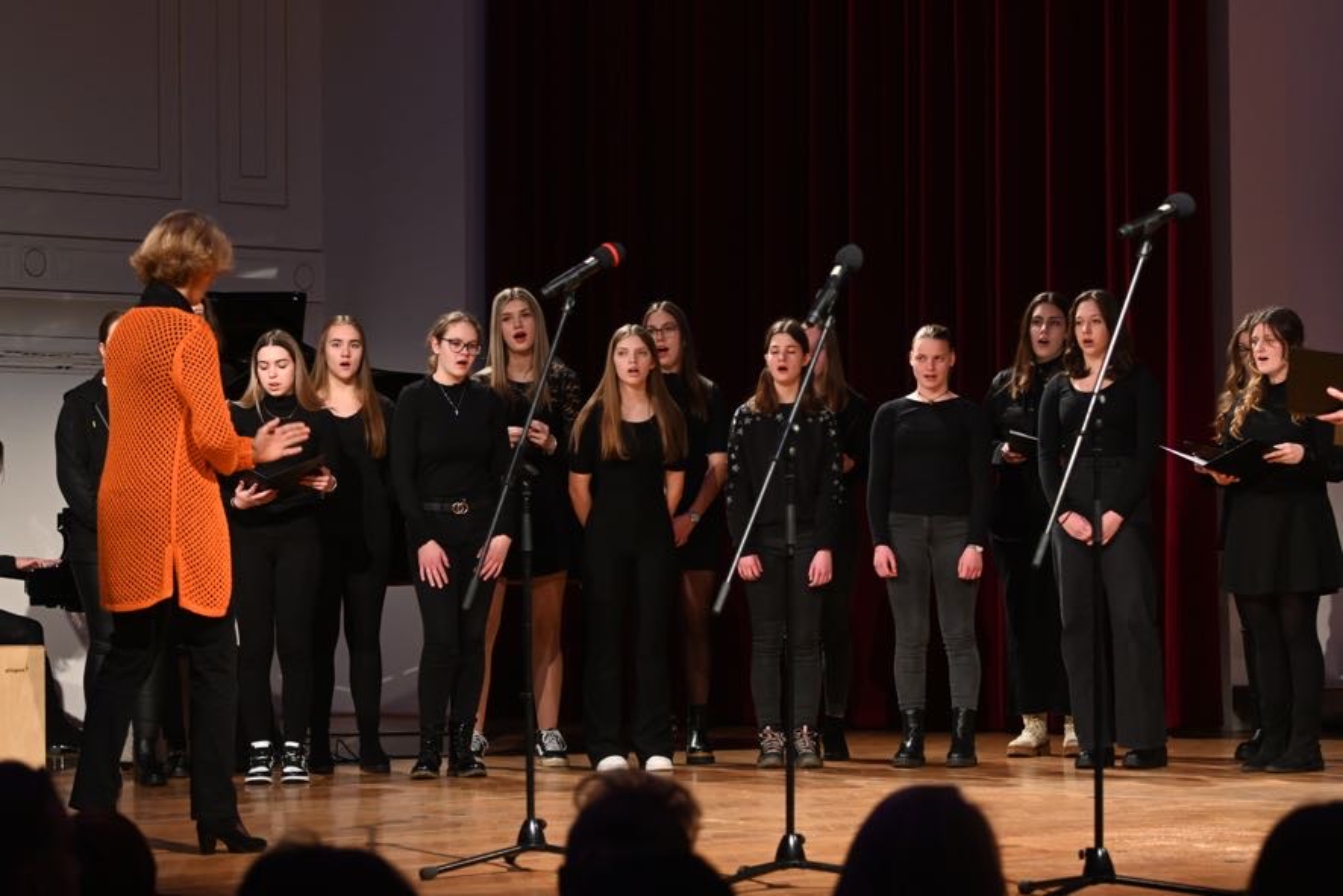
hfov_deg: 19.5
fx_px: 3917
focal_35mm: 105
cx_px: 672
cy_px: 448
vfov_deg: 13.0
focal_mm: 70
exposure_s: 1/125
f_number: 5
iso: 1400
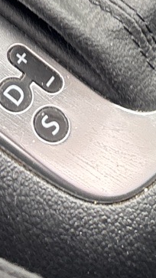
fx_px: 1104
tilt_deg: -44.1
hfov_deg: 7.9
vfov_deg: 12.7
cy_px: -266
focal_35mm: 150
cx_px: -80
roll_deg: -1.4
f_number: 1.6
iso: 125
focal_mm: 5.96
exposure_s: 1/110
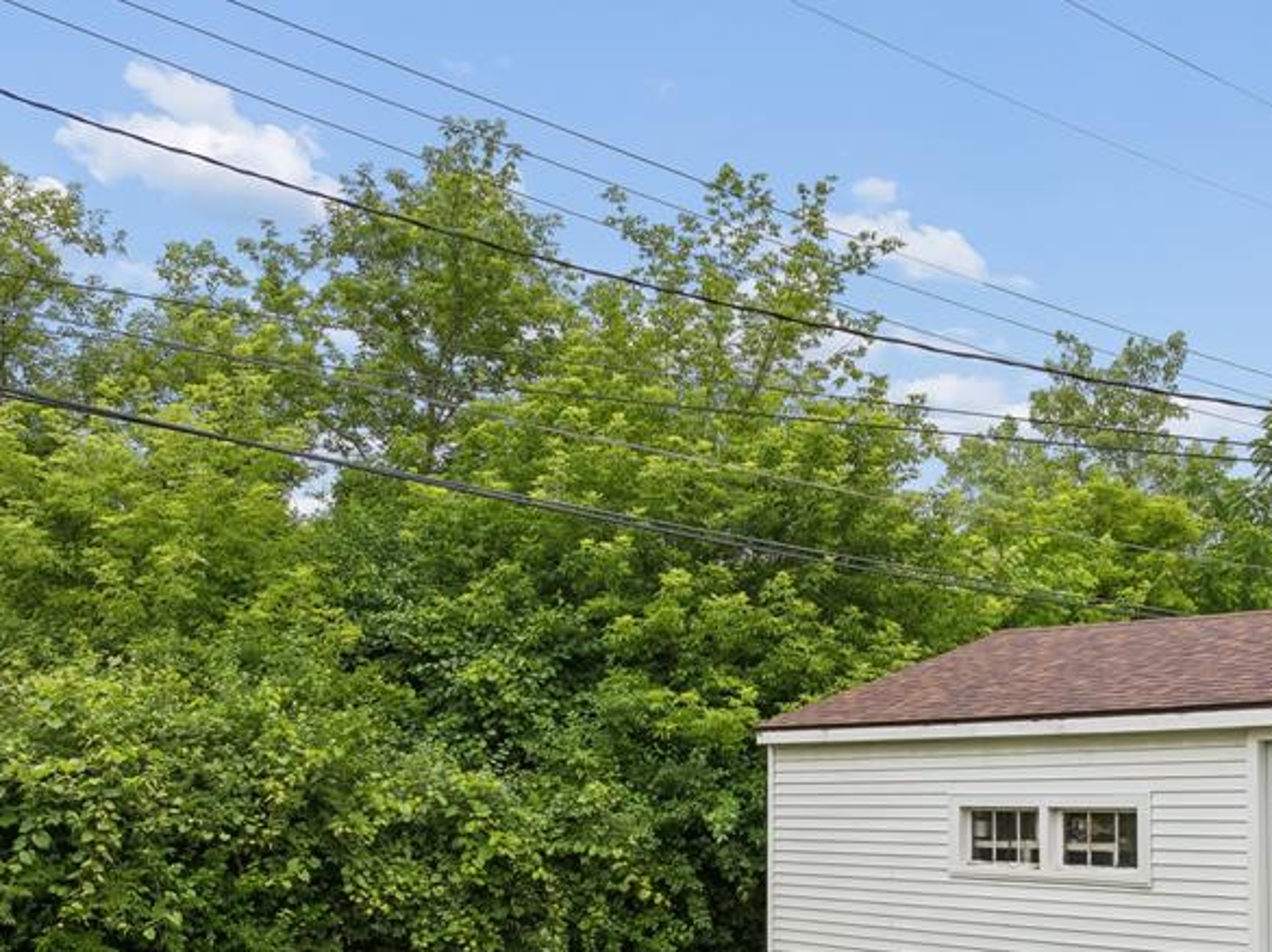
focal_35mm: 42
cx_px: 818
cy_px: 711
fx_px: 1542
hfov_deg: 44.3
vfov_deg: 33.6
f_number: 2.8
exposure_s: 1/1600
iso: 120
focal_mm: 12.3
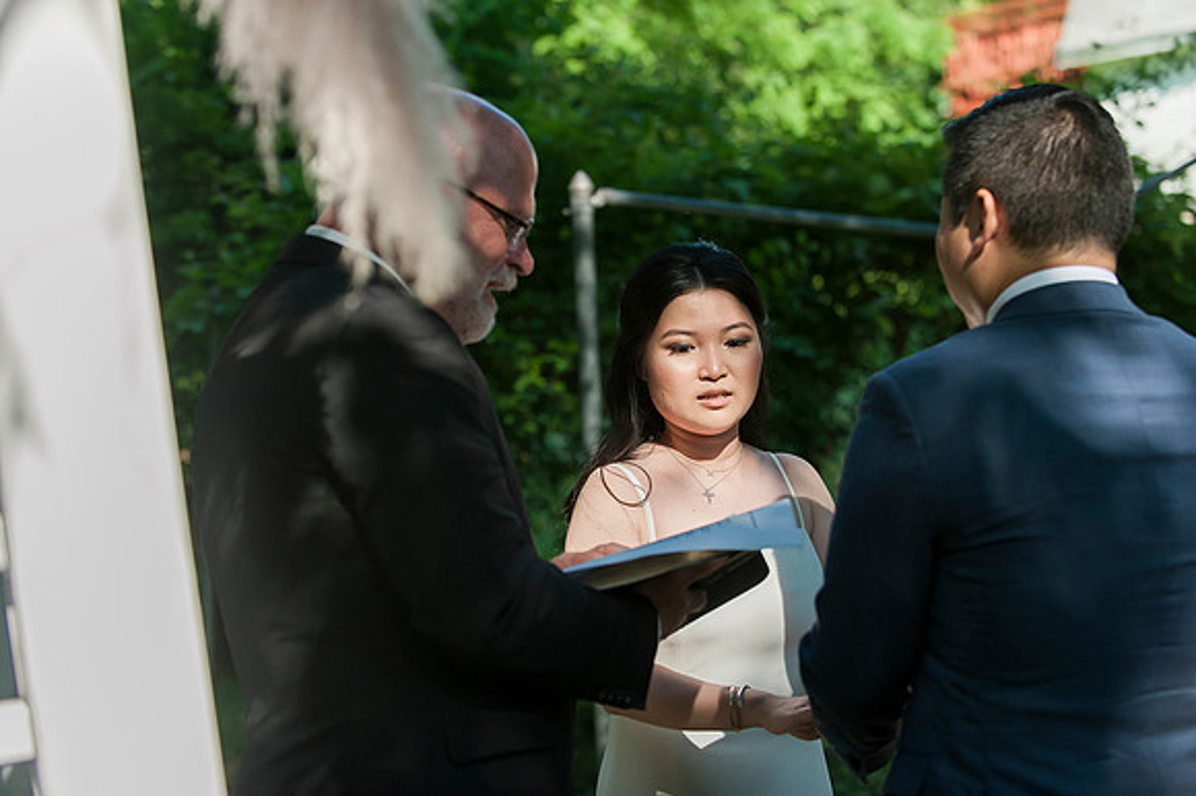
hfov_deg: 27.0
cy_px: 398
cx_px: 598
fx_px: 2490
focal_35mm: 75
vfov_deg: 18.2
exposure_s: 1/3200
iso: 800
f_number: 3.5
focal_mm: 75
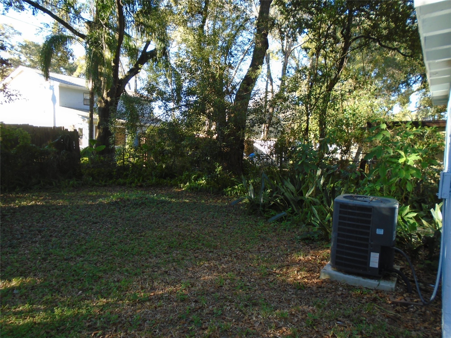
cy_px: 169
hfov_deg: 67.3
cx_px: 226
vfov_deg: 53.1
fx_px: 339
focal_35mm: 26
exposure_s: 1/80
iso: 100
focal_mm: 4.6
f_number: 3.2
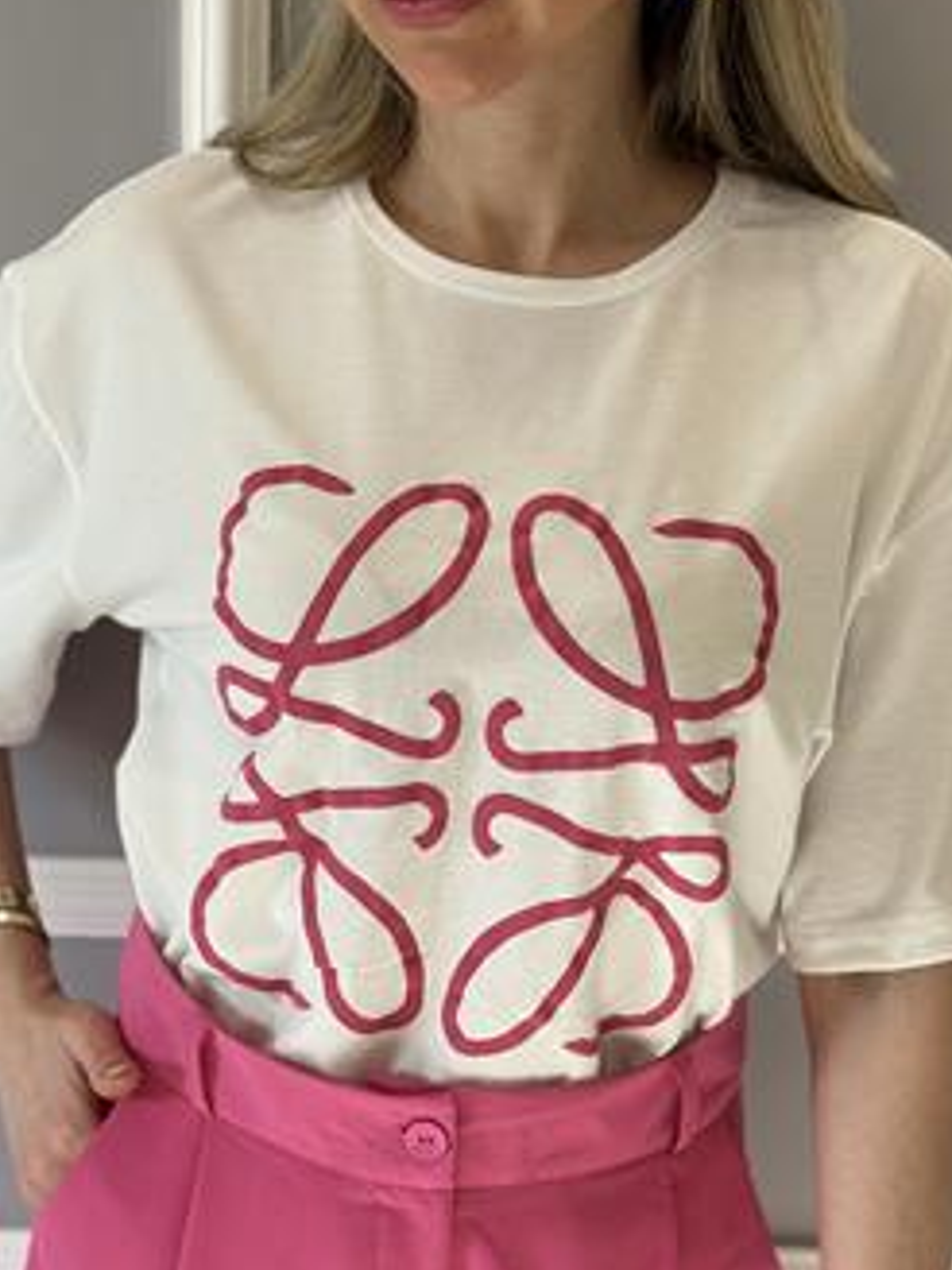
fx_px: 2787
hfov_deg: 19.4
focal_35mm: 76
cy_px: 952
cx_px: 441
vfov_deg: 25.4
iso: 80
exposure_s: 1/235
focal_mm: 6.86
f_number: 1.78
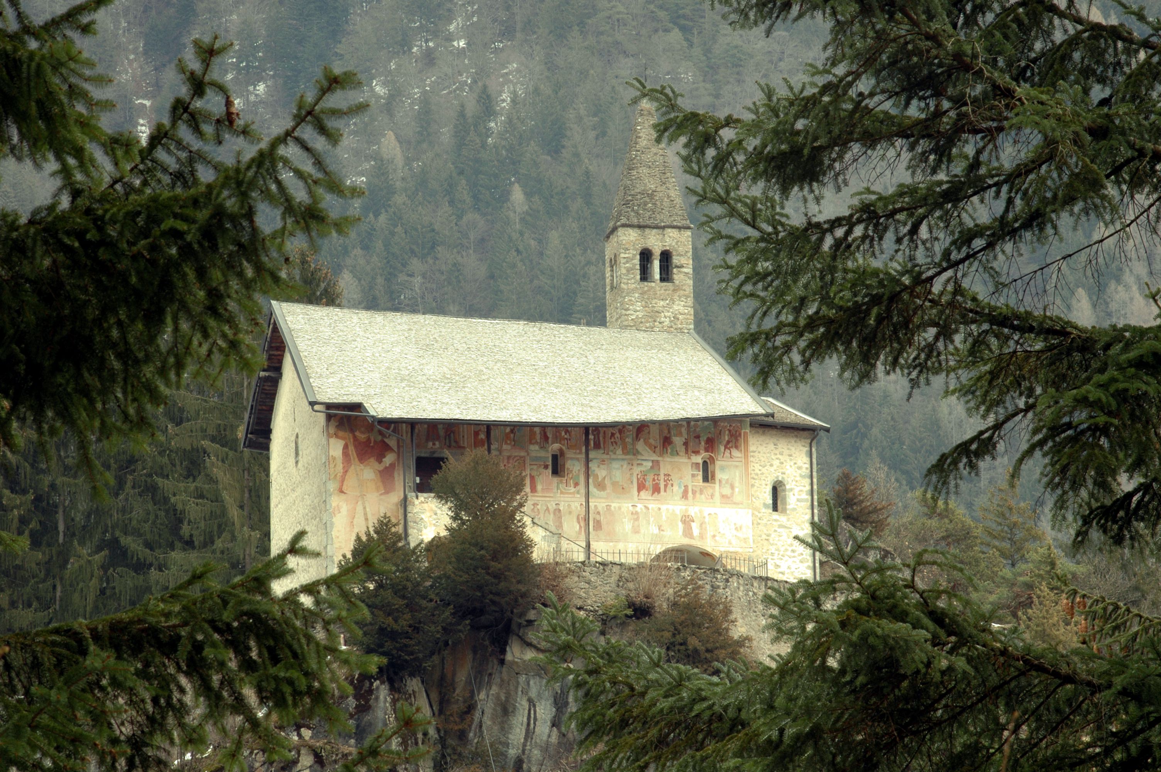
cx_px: 580
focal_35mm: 202
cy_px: 386
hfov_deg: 10.2
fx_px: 6525
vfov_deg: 6.8
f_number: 25
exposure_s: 1/4
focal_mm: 135
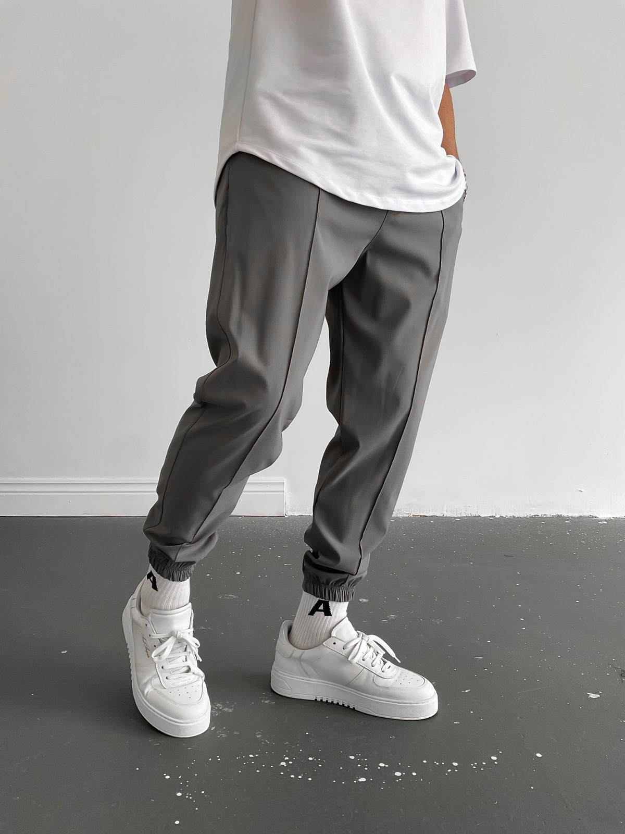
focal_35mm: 29
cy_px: 417
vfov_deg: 61.7
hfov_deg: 48.2
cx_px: 312
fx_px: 698
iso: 64
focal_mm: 3
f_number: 1.8
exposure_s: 1/85
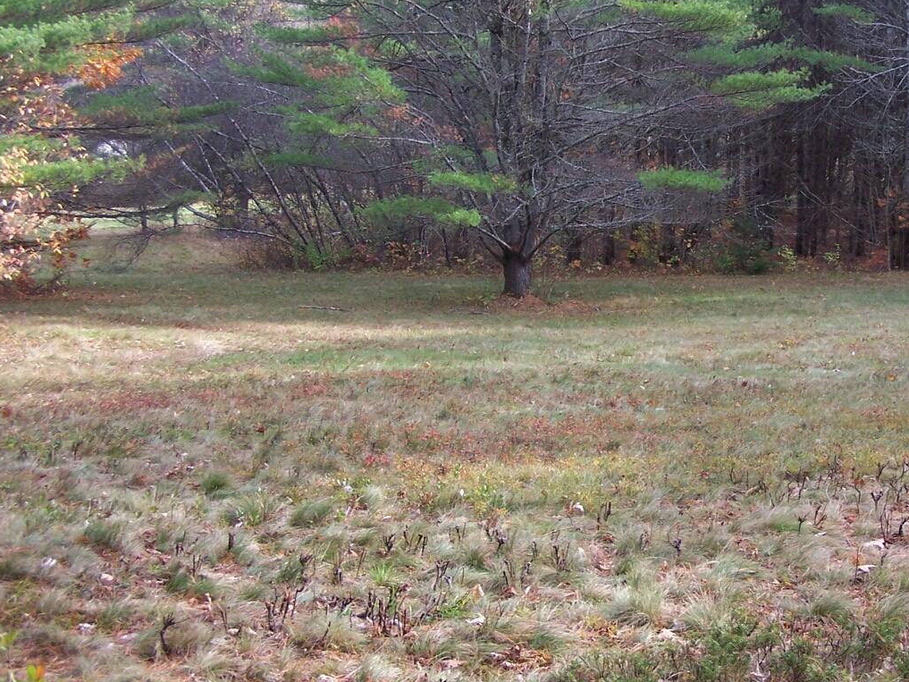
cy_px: 302
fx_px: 1523
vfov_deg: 25.2
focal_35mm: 58
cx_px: 691
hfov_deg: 32.5
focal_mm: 6.3
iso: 80
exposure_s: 1/160
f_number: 2.8
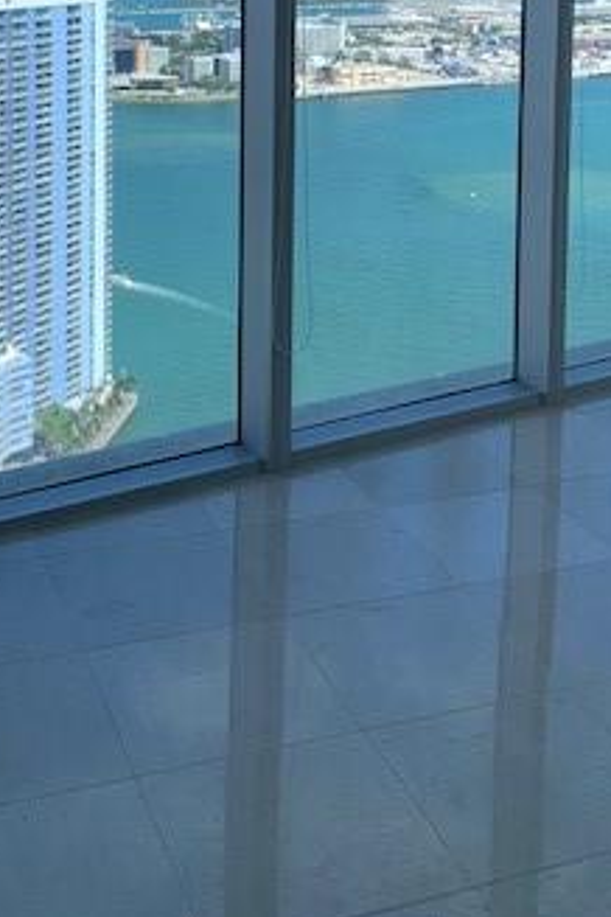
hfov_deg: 25.5
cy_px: 59
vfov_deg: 34.9
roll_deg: -1.5
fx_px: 1349
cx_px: 269
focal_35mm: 53
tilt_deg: -7.4
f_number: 1.8
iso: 25
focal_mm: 4.25
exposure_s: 1/822
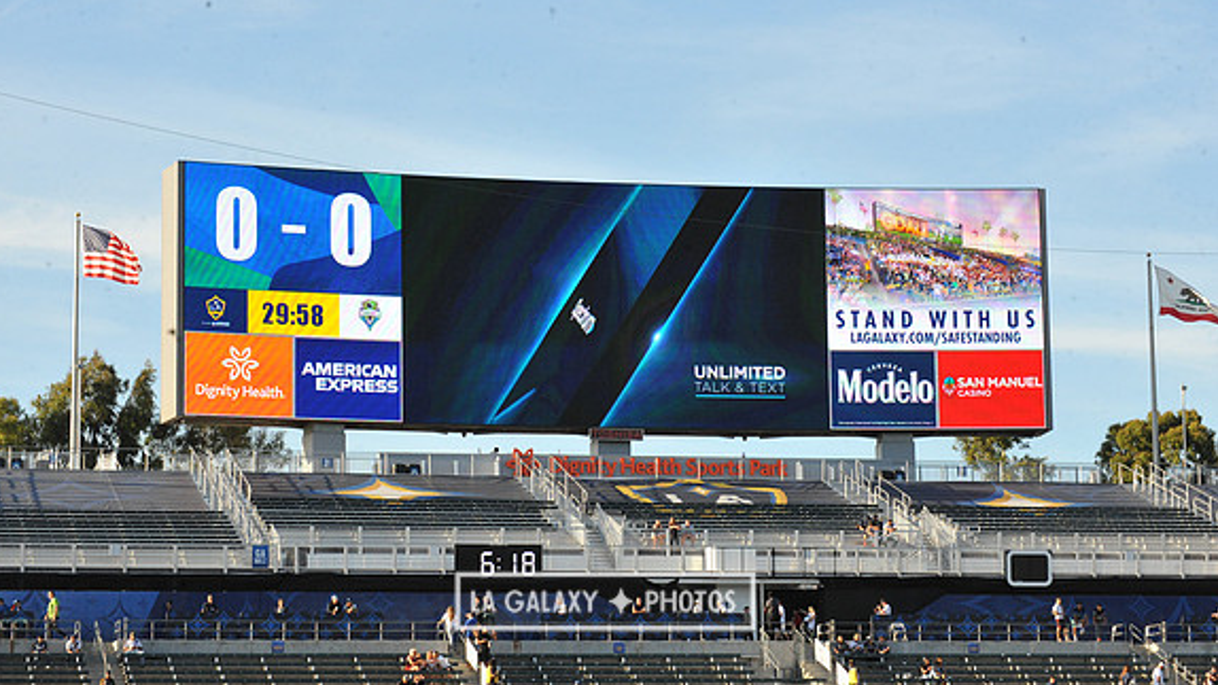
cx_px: 605
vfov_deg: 10.9
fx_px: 3585
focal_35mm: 111
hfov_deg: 19.3
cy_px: 282
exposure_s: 1/800
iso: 1600
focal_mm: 105
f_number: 14
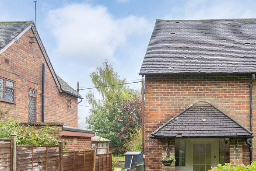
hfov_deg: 44.9
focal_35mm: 42
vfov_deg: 31.2
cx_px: 190
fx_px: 299
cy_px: 134
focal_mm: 24
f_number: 7.1
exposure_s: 1/160
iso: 800
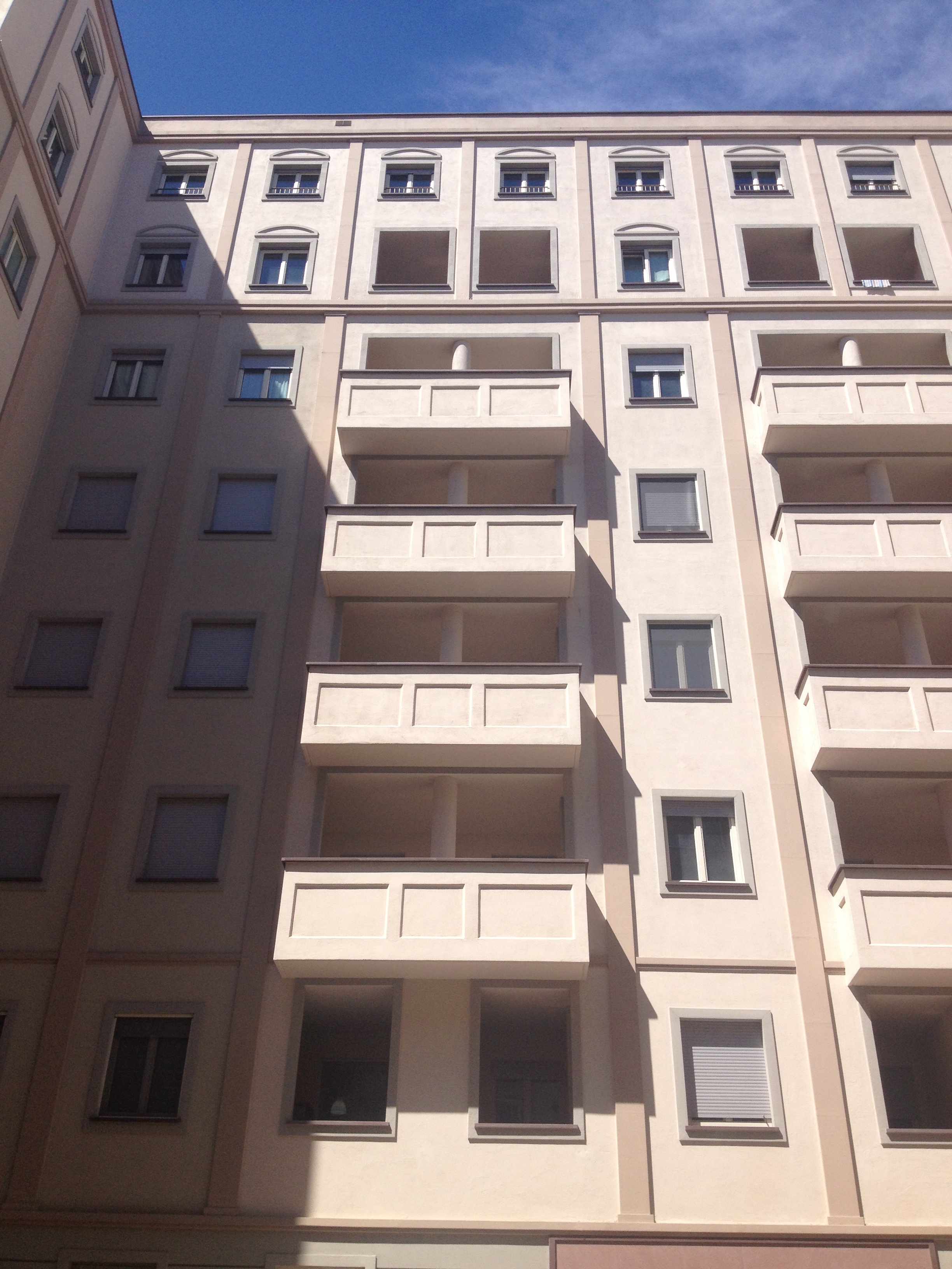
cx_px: 476
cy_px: 634
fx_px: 1283
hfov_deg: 40.7
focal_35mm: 35
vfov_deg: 52.6
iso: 50
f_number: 2.4
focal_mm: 4.28
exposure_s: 1/1534
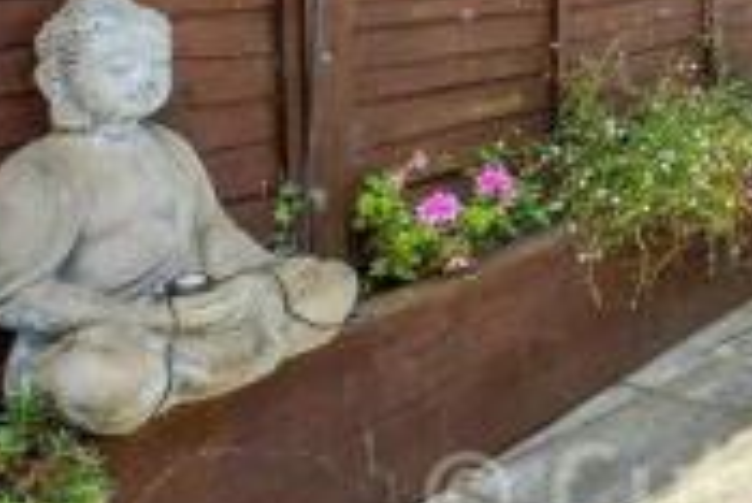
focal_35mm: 56
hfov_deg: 22.2
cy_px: -153
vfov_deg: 21.8
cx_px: 1339
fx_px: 1171
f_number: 8
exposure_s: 1/160
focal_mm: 10
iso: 160
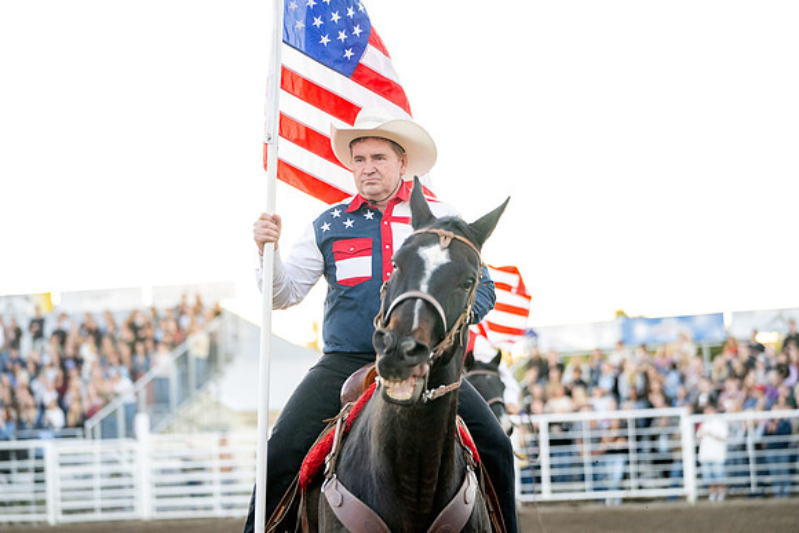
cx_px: 400
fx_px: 2331
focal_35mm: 105
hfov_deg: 19.5
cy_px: 266
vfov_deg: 13.0
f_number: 2.8
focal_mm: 105
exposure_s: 1/500
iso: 1600
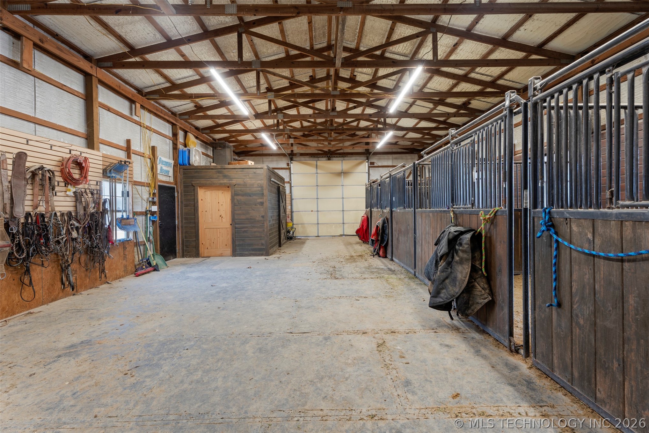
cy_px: 216
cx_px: 324
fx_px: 288
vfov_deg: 73.7
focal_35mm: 16
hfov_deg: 96.7
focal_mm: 16
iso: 125
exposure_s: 1/1.67
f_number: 8
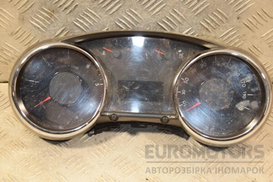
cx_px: 136
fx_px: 546
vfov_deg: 18.9
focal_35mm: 72
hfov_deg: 28.1
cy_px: 91
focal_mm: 48
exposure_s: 1/125
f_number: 4.8
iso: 800
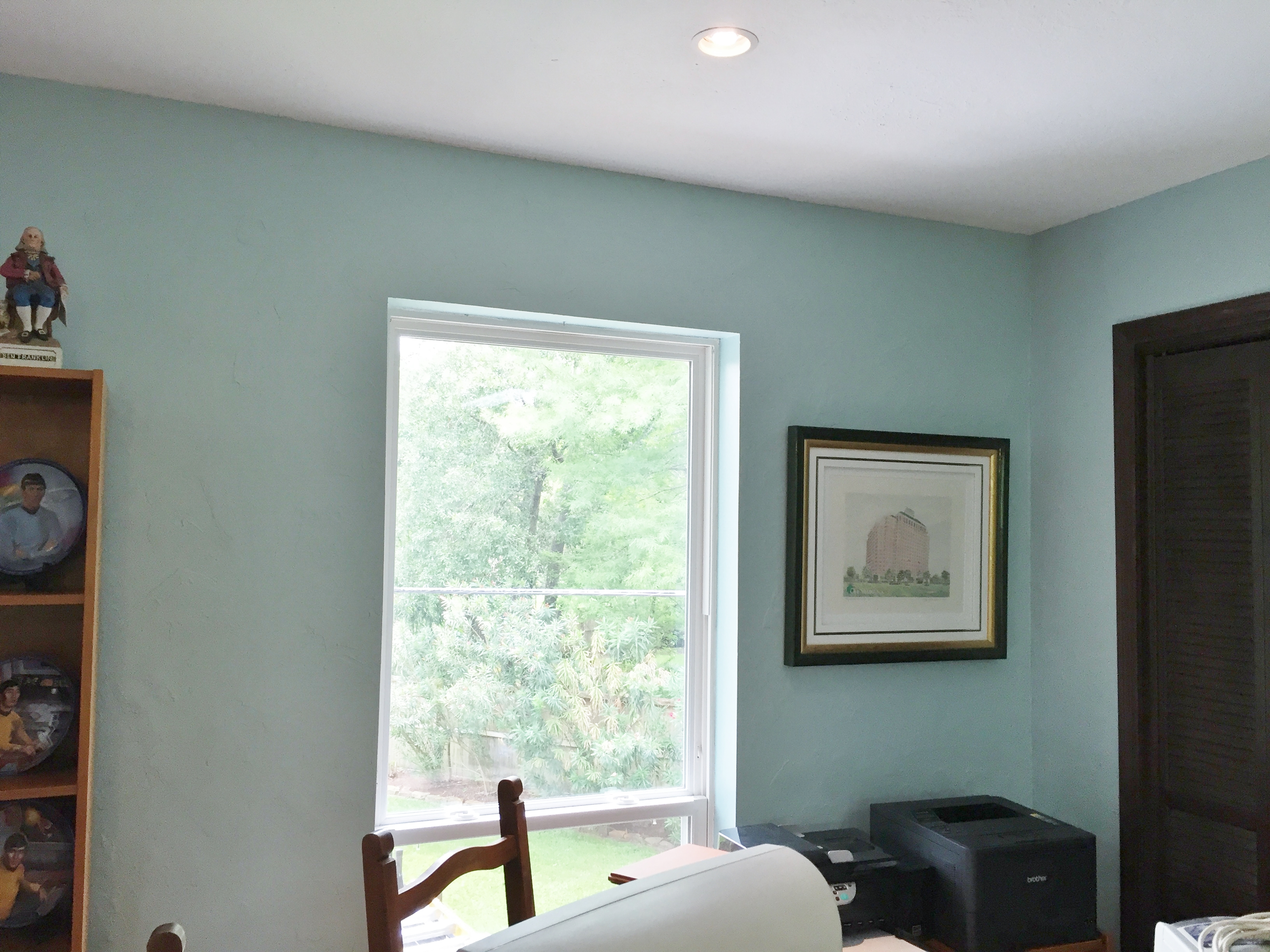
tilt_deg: +3.0
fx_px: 1064
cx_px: 635
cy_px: 476
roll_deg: -0.6
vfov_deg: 48.2
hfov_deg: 61.7
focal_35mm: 29
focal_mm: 4.15
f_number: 2.2
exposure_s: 1/40
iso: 32
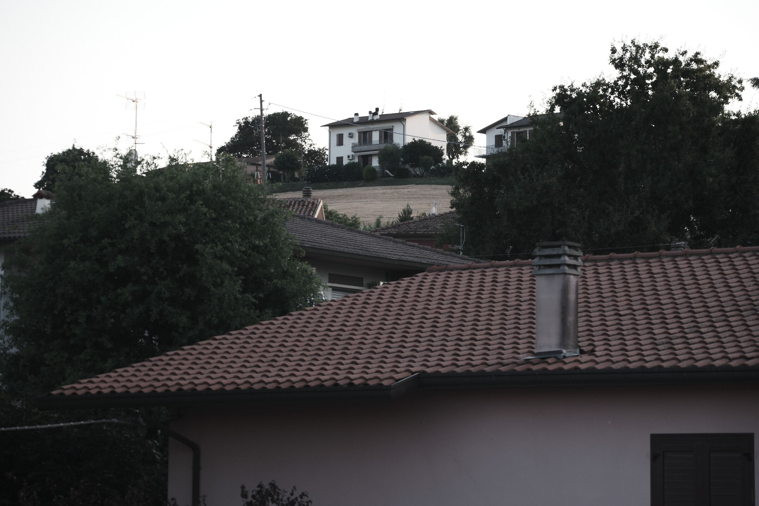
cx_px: 380
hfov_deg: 14.9
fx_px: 2909
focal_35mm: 138
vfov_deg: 9.9
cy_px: 253
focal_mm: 92.1
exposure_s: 1/125
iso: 200
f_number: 6.3
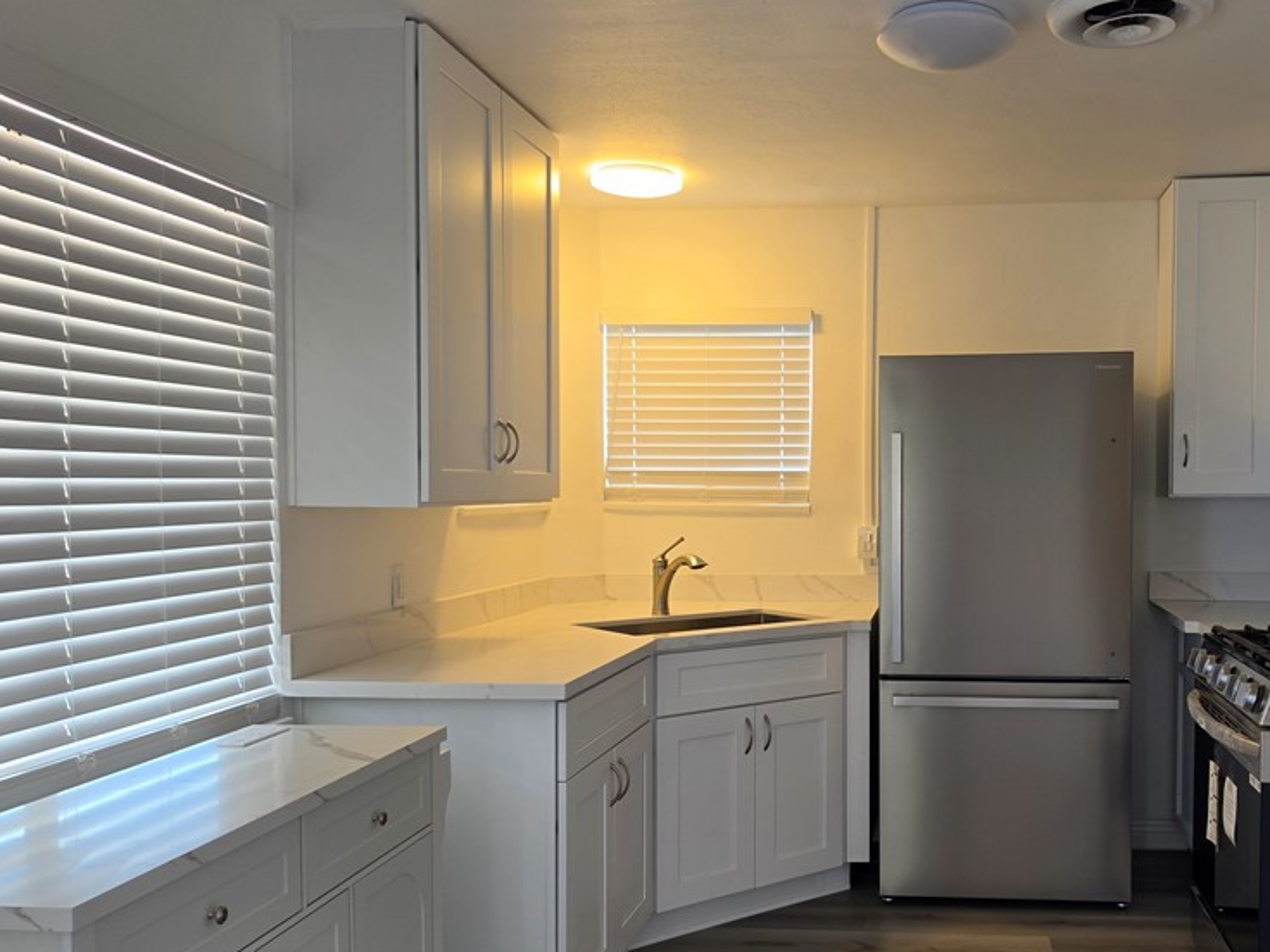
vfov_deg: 44.1
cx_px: 840
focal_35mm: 32
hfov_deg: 55.7
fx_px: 1174
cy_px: 531
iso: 80
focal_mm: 6.5
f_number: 1.4
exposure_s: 1/120
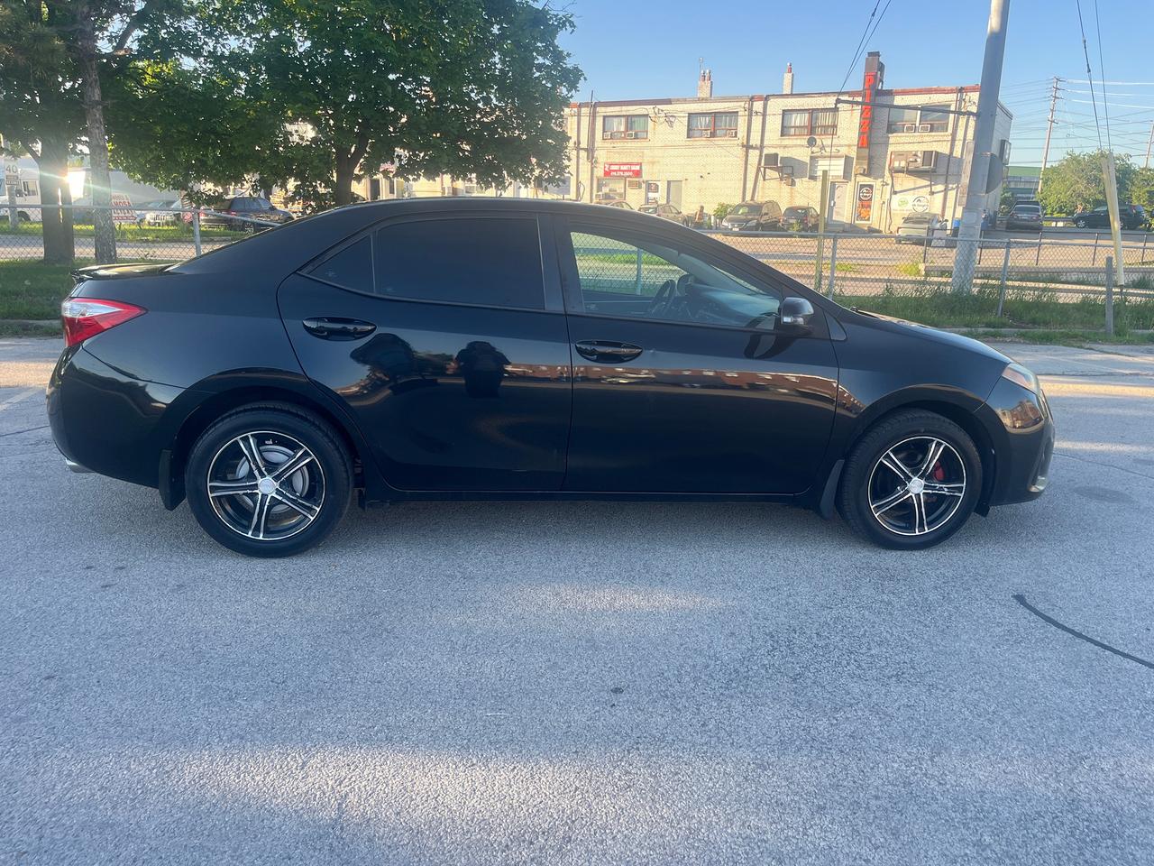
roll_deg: -1.4
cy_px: 433
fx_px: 867
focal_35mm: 26
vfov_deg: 53.1
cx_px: 577
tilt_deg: -15.3
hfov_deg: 67.3
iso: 50
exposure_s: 1/404
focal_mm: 5.1
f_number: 1.6
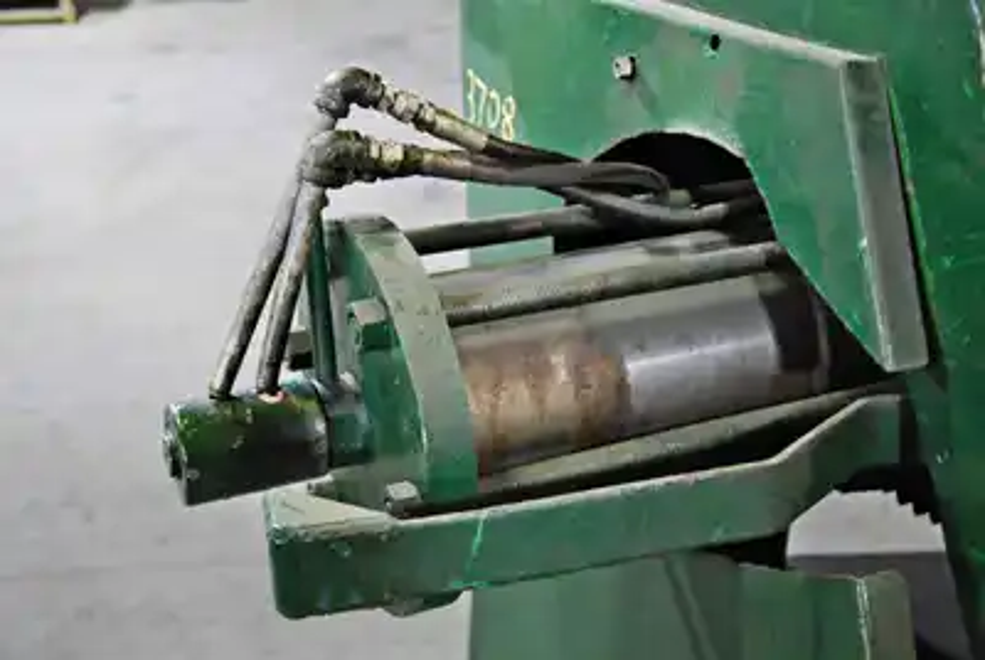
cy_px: 330
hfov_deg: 41.1
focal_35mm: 48
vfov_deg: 28.2
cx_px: 492
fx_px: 1315
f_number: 4.2
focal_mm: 32
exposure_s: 1/5
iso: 1600
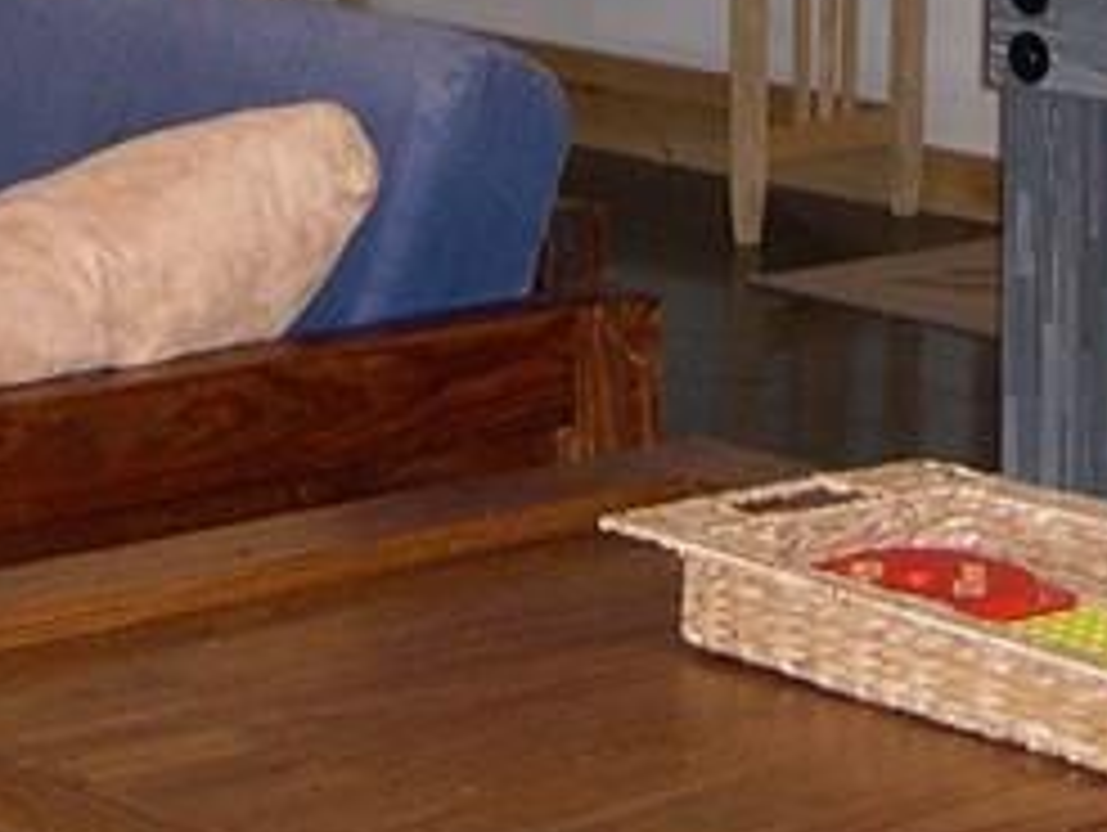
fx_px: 5058
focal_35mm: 158
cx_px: 666
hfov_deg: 12.5
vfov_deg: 9.2
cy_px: -360
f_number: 2.8
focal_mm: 8
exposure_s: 1/60
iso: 247
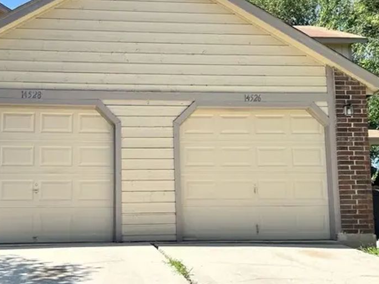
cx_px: 145
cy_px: 98
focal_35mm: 39
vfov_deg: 36.5
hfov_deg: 47.5
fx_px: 427
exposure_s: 1/1645
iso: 50
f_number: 1.5
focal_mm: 5.7
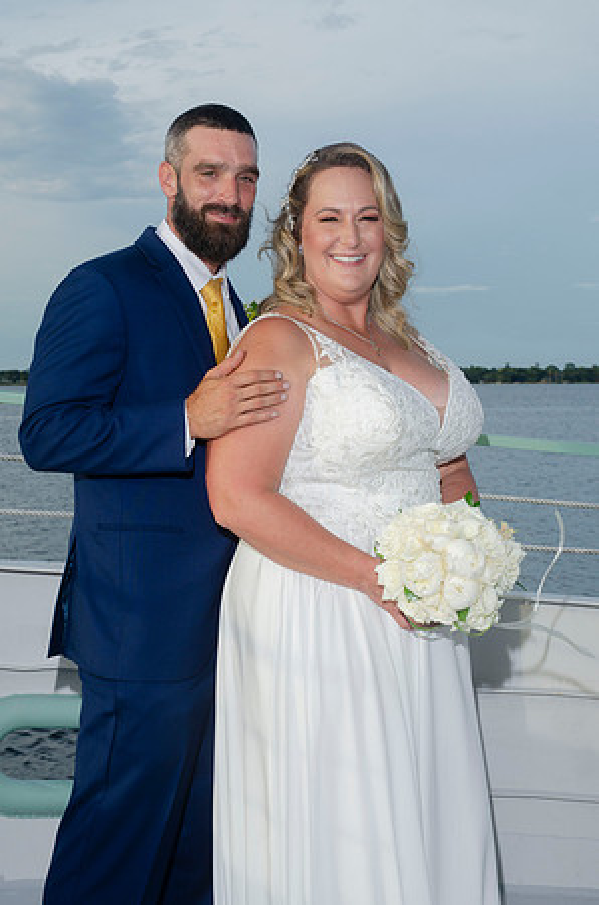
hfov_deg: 23.7
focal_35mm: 57
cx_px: 300
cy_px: 452
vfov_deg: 35.1
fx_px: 1429
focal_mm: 38
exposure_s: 1/250
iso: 100
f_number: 8
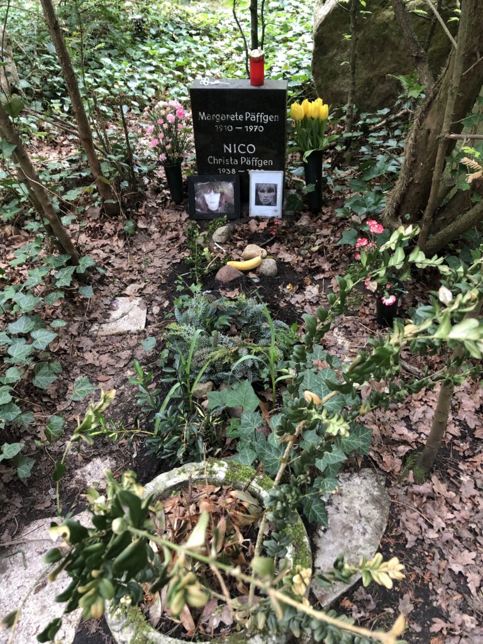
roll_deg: +2.4
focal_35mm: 28
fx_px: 521
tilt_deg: -41.9
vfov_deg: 63.4
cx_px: 242
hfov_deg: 49.7
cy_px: 322
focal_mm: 3.99
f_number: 1.8
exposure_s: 1/15
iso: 40
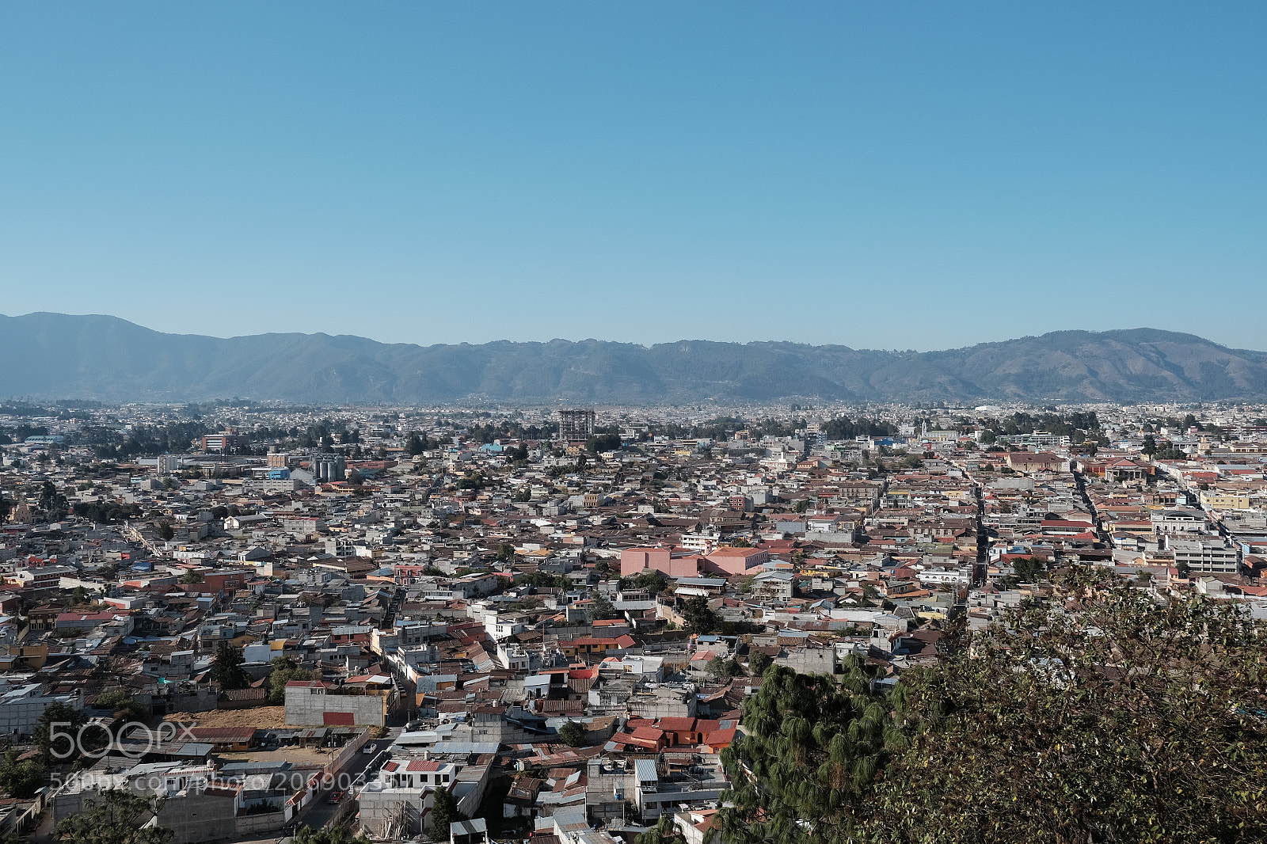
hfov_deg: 54.4
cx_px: 634
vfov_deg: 37.8
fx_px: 1231
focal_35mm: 35
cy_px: 422
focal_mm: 23
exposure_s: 1/350
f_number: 8
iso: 200
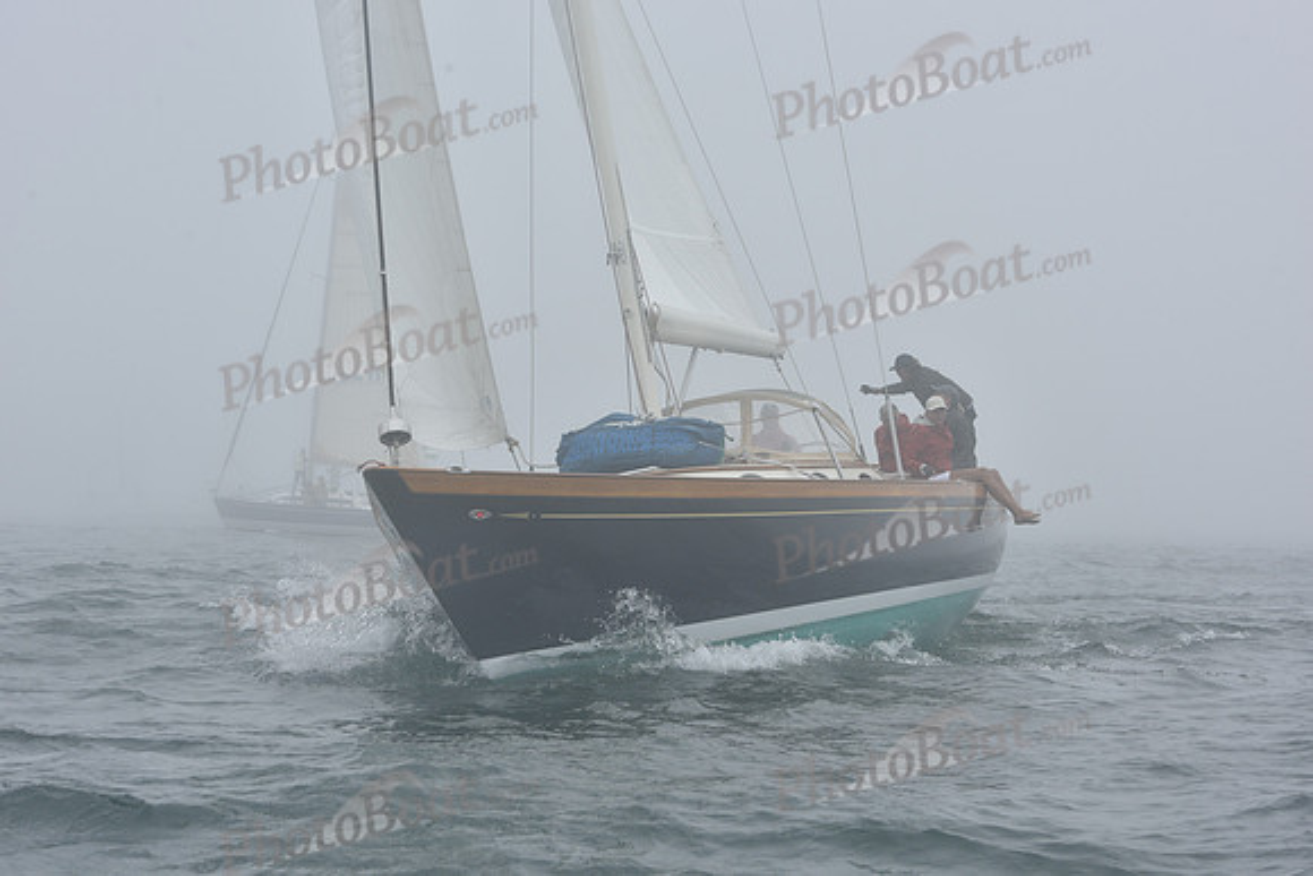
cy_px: 438
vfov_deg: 16.1
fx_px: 3101
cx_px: 656
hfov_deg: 23.9
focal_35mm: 85
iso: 250
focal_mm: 85
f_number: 10
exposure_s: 1/800
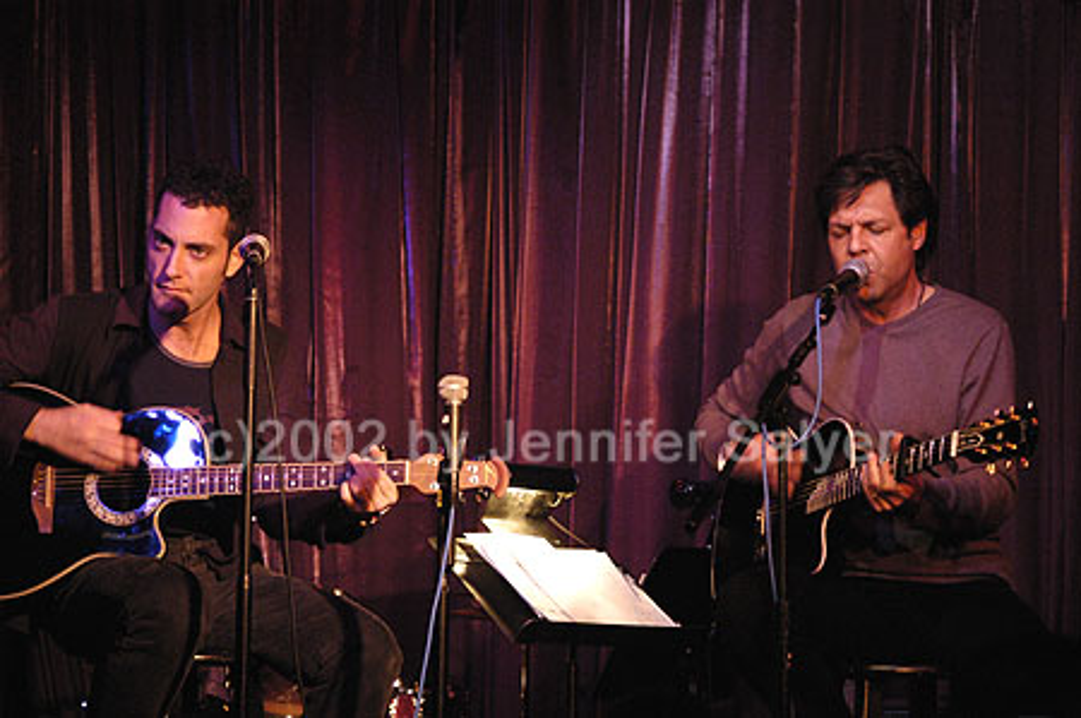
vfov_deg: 11.1
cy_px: 359
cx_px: 540
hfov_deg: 16.7
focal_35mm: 123
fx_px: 3689
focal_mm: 82
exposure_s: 1/45
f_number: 4
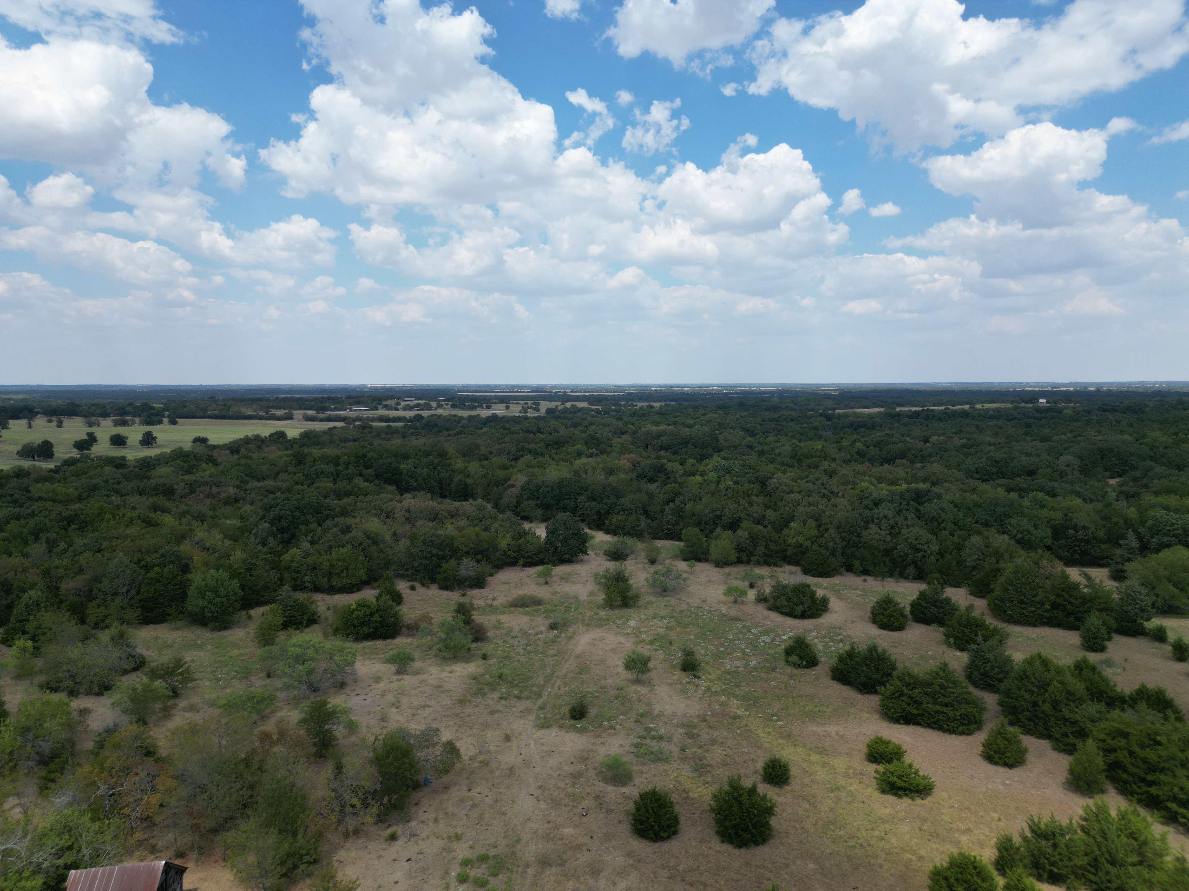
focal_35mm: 24
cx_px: 594
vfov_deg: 56.8
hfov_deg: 71.6
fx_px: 824
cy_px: 446
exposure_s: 1/3200
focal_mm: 6.72
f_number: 1.7
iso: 120
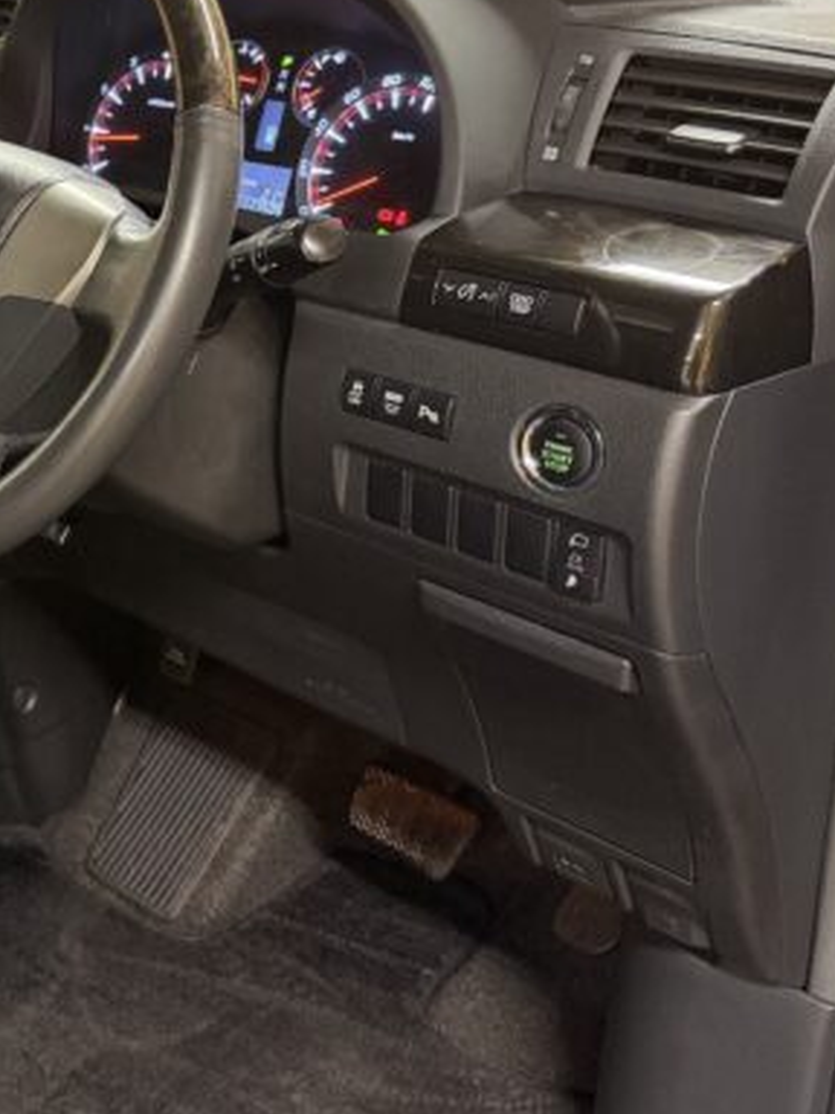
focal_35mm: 50
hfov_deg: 25.8
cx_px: -191
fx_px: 1608
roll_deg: +3.6
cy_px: 316
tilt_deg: -16.9
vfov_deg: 37.5
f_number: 1.78
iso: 400
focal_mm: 6.76
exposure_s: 1/50
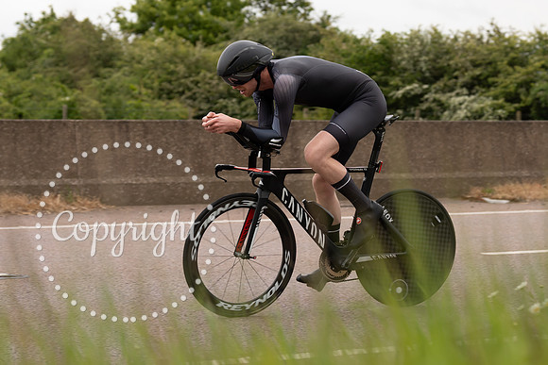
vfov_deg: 12.7
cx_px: 372
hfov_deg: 18.9
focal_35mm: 108
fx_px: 1639
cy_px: 111
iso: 250
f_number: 3.5
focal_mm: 70
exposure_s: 1/1000
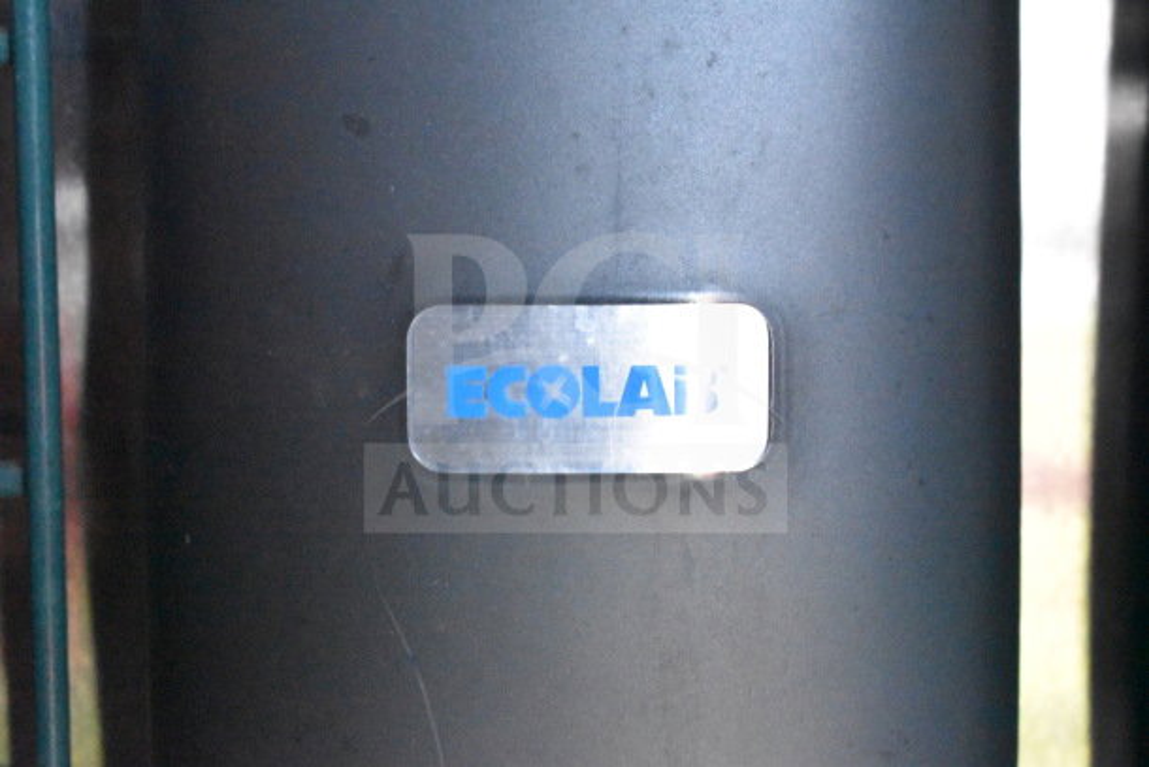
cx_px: 574
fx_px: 2634
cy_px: 384
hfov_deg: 24.6
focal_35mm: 82
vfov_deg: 16.6
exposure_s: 1/100
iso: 18000
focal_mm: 55
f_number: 5.6
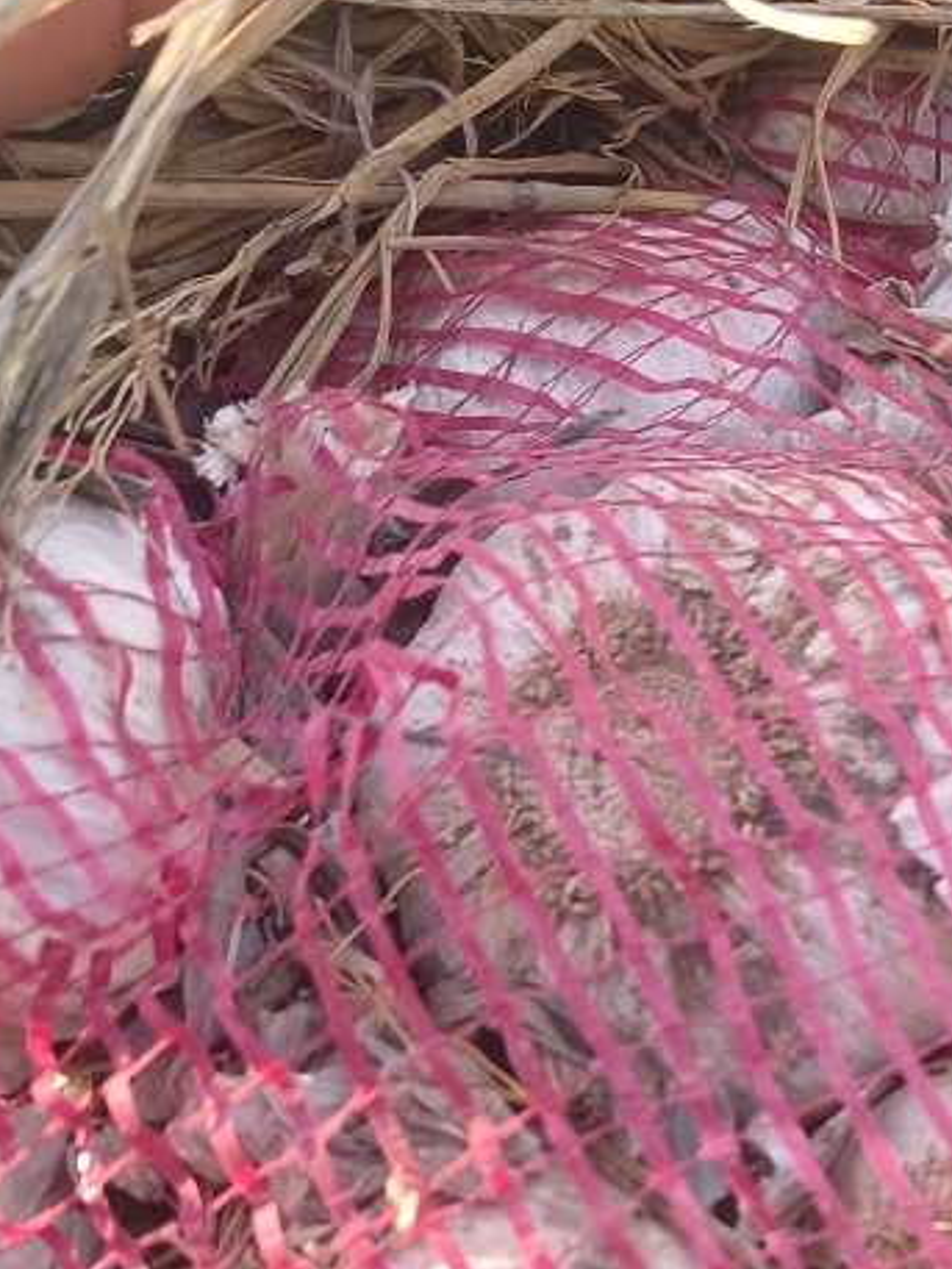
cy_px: 1176
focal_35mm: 63
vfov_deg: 29.3
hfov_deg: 22.1
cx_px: 1041
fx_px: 2309
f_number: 1.9
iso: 175
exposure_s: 1/100
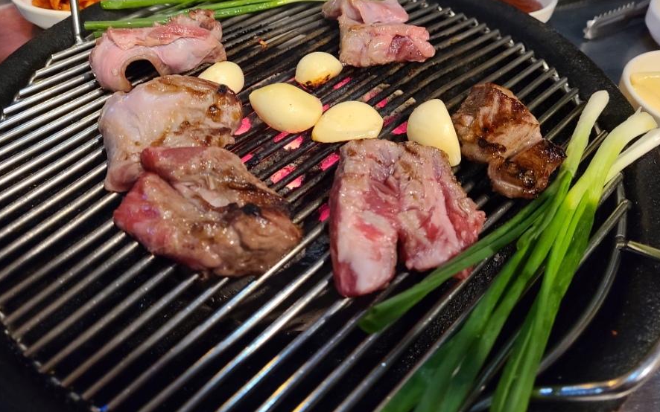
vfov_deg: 44.3
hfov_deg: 66.5
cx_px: 331
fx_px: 504
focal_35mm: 28
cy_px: 165
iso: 640
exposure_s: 1/39.1
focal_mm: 5.4
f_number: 1.8
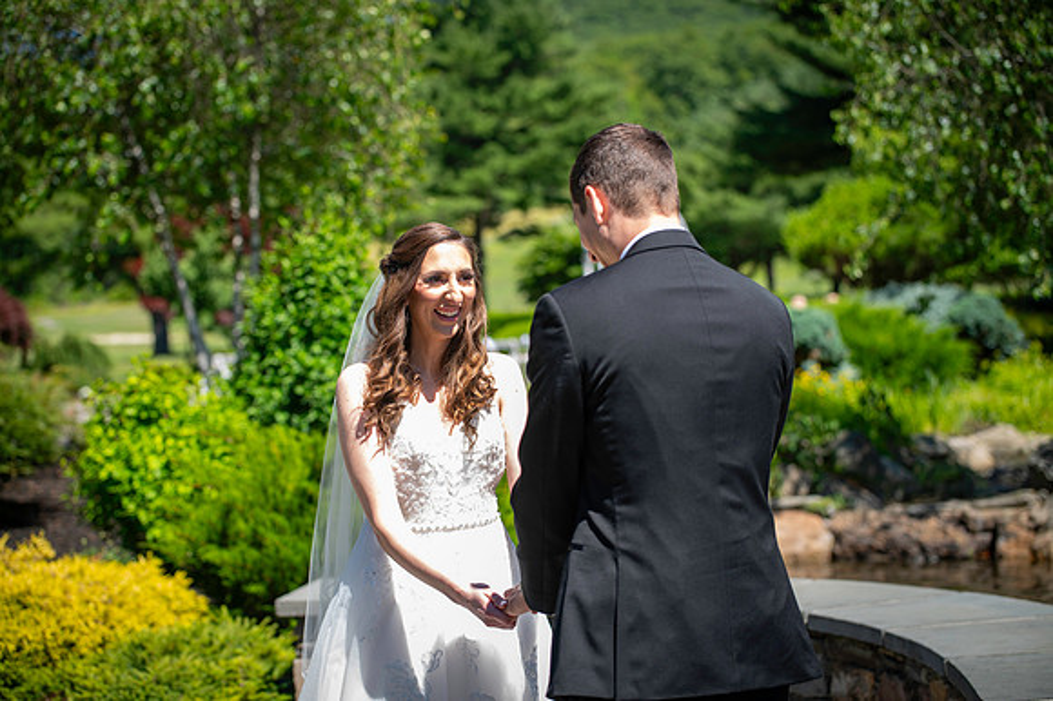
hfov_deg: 28.9
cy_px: 350
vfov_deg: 19.4
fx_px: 2046
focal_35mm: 70
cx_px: 526
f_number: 3.2
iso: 50
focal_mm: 70
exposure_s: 1/400
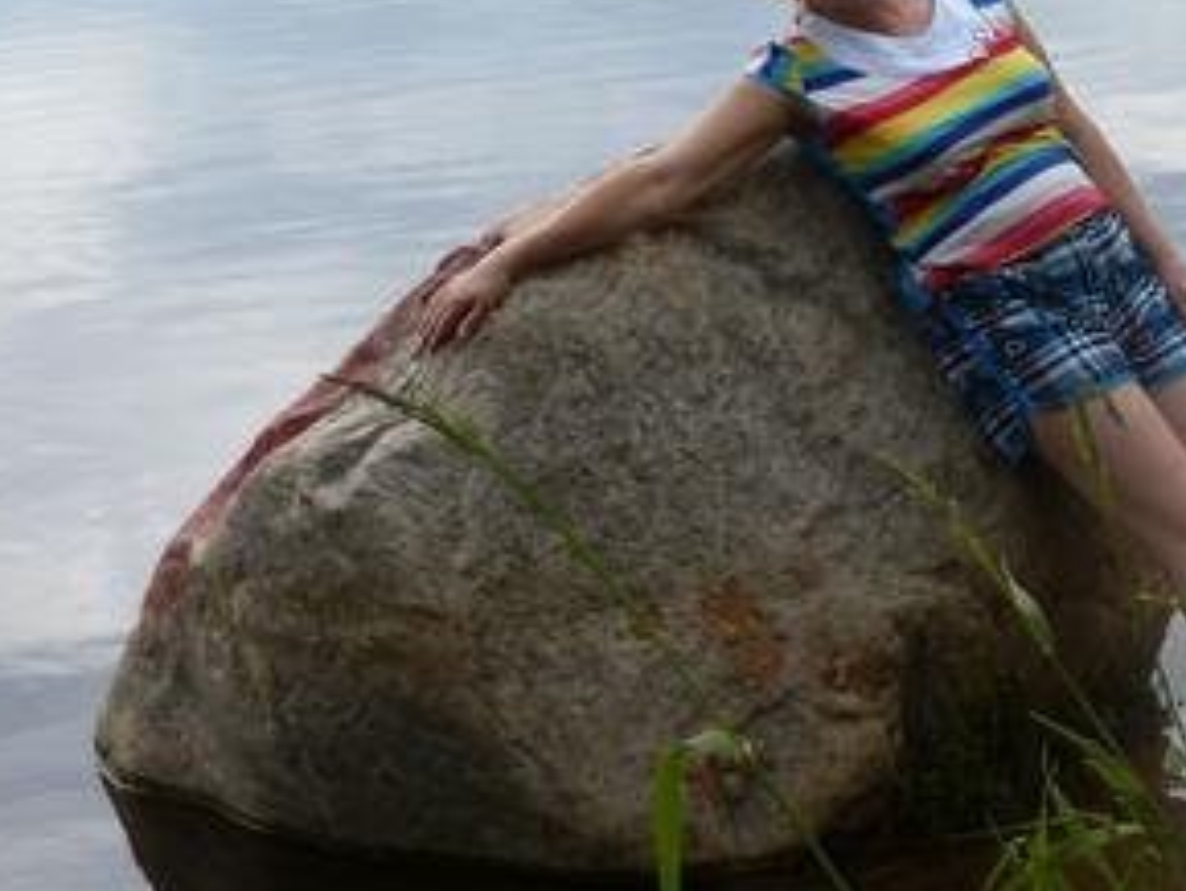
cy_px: 374
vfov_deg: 12.9
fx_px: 3942
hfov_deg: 17.1
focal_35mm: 115
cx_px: 800
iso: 100
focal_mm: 9.4
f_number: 4.3
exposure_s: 1/160
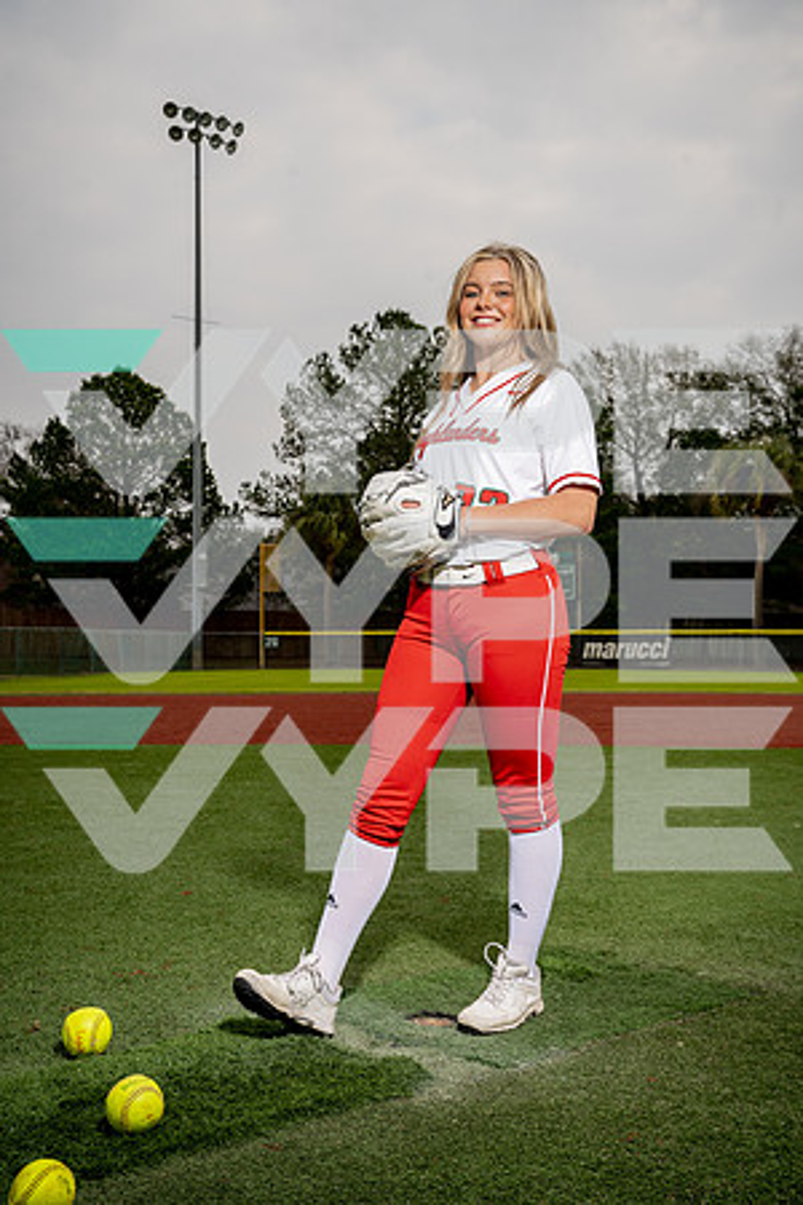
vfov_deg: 42.7
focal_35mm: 46
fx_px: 1539
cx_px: 402
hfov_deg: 29.2
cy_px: 602
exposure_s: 1/250
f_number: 8
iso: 100
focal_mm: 46
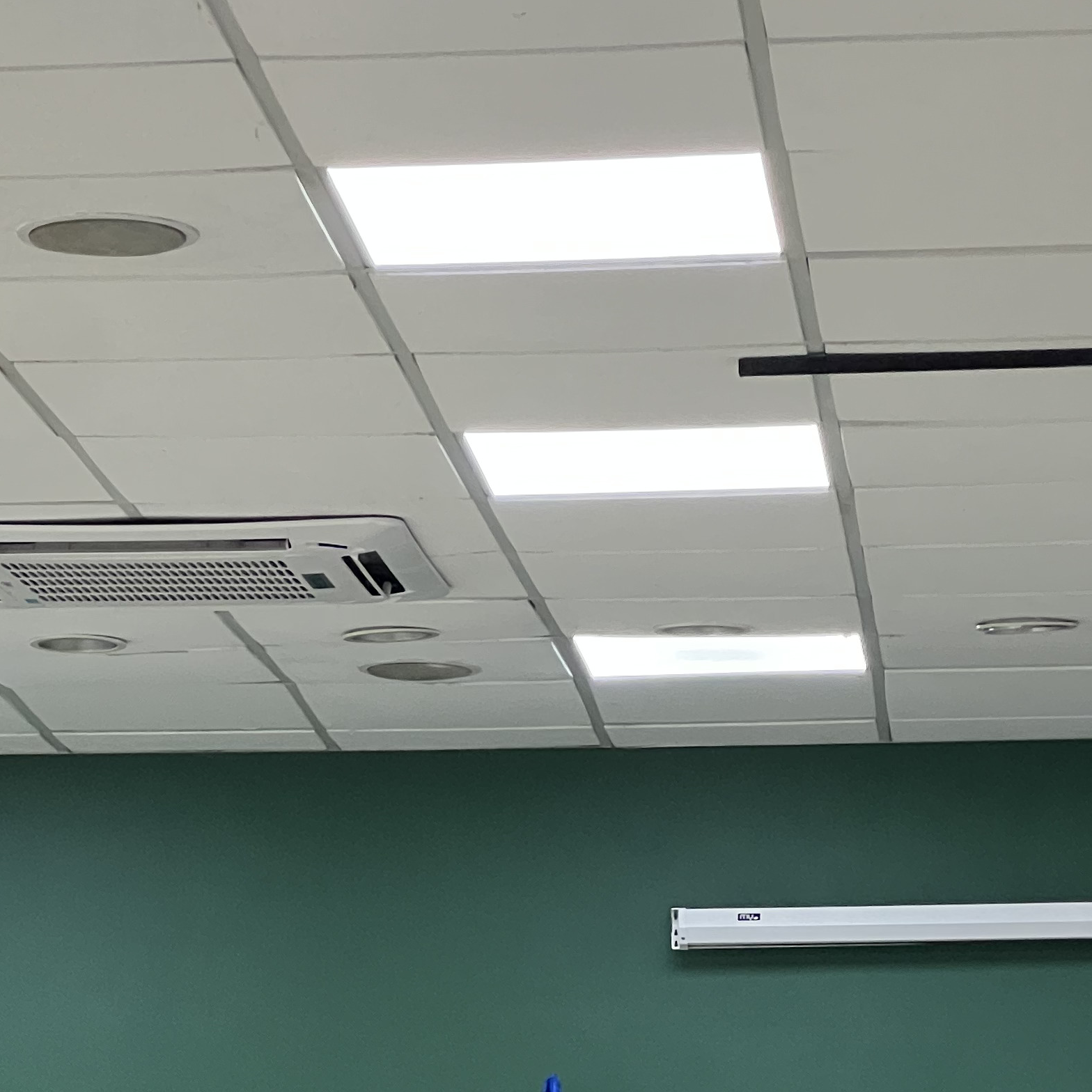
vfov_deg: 9.8
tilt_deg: +1.8
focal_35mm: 175
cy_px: 1400
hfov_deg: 9.9
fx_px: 6246
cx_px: 60
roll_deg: -0.9
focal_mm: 9
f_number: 2.8
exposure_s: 1/120
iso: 320
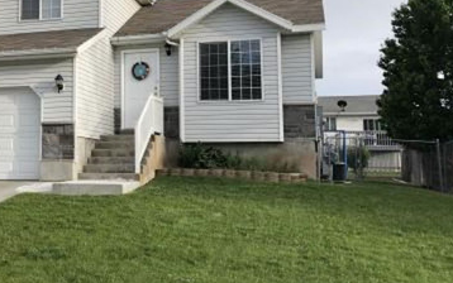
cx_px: 65
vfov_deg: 24.3
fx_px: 655
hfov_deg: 36.3
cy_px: 95
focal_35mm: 53
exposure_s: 1/387
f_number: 1.8
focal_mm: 4
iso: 20
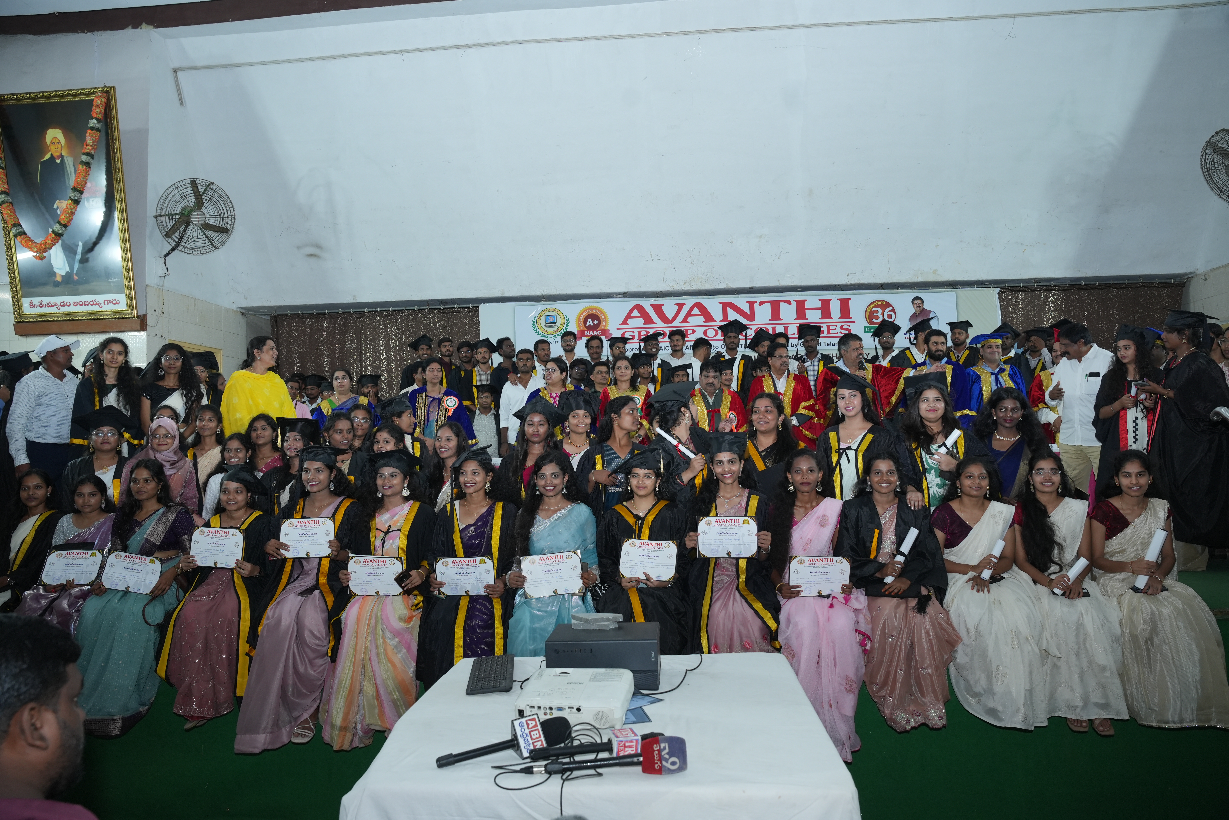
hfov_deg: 59.8
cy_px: 410
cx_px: 614
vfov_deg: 42.0
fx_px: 1068
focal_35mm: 31
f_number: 5.6
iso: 1000
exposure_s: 1/125
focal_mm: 31.3
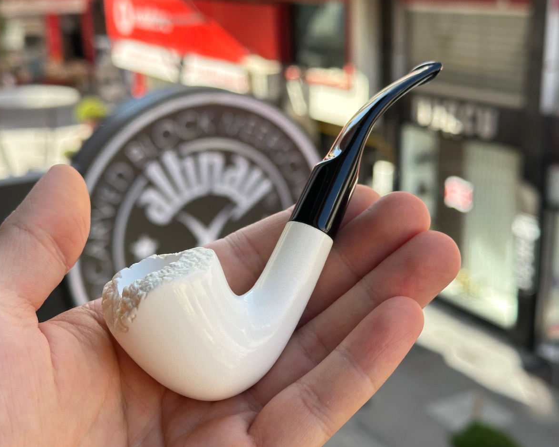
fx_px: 844
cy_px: 224
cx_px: 278
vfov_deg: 29.7
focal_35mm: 51
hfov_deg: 36.7
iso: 64
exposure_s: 1/464
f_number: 1.78
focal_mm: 6.86
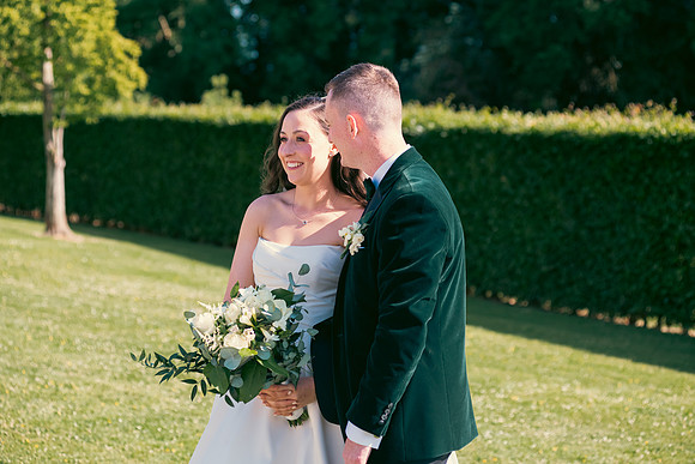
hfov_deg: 25.4
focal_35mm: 80
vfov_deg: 17.1
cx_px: 348
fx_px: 1545
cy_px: 232
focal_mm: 80
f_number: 3.5
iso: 200
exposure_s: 1/640
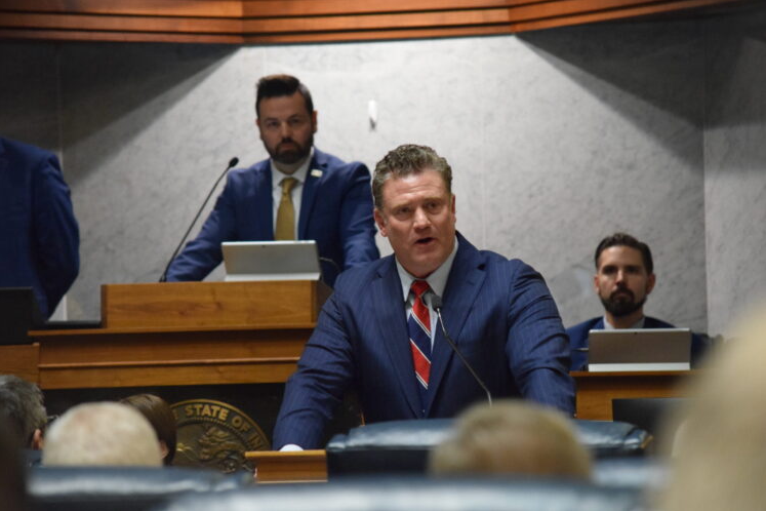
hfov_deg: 8.8
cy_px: 256
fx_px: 4968
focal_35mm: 234
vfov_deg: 5.9
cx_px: 382
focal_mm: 155
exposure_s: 1/125
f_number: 5
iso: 4500
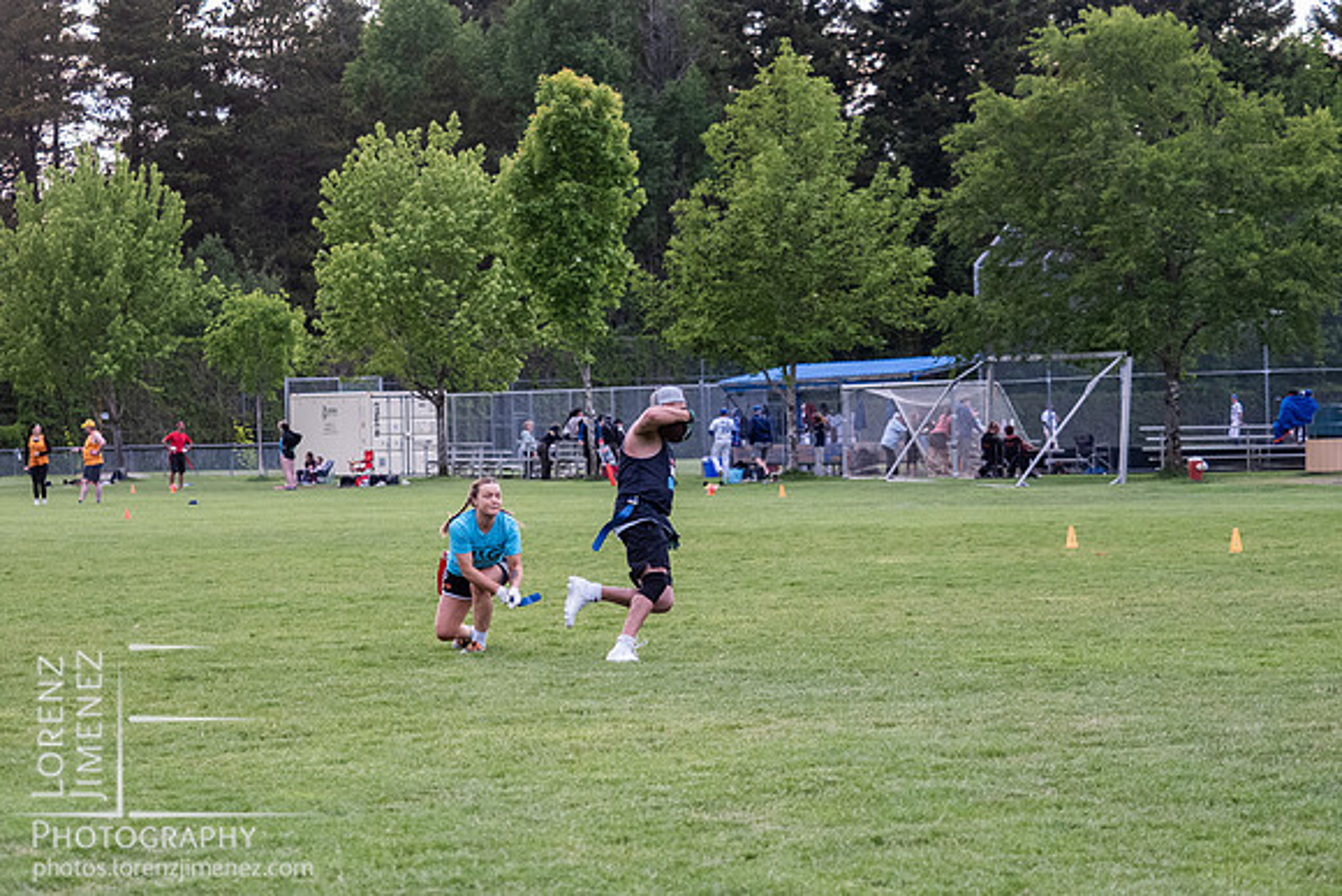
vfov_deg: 11.7
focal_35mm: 117
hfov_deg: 17.5
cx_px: 589
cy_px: 566
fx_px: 4352
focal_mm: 50
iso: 1600
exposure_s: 1/1250
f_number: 2.8
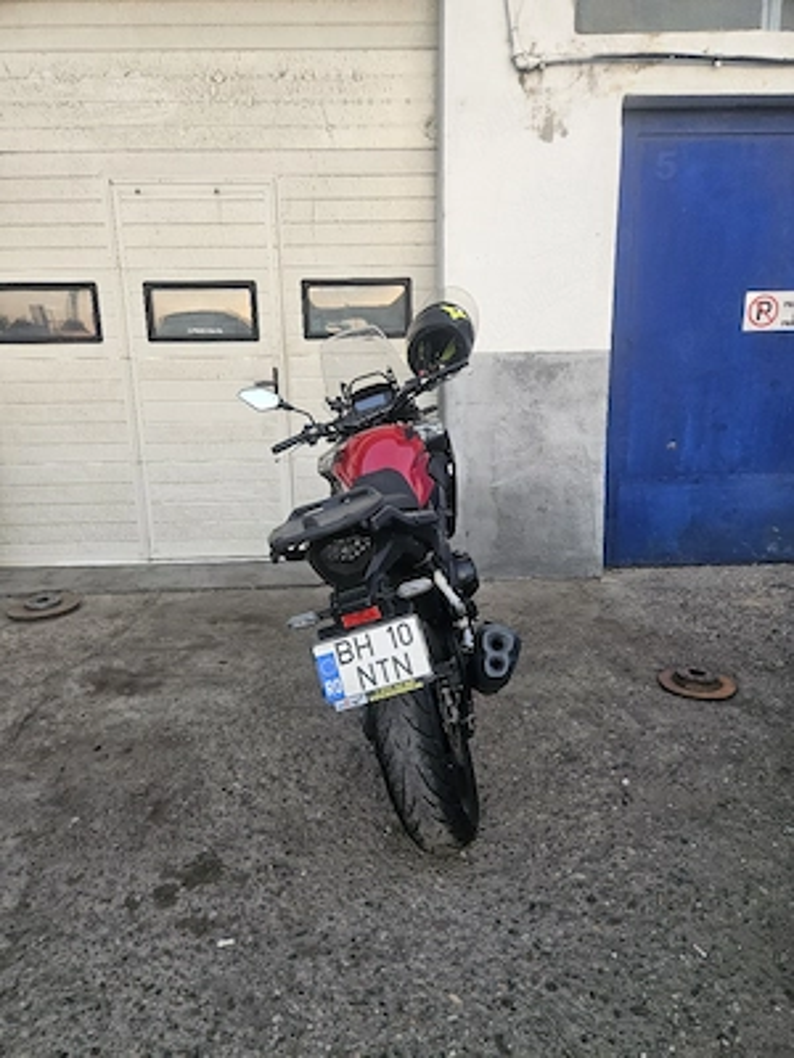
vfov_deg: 73.9
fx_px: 703
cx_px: 397
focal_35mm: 23
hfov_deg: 58.9
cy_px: 529
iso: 80
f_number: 1.8
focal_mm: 5.4
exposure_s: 1/192
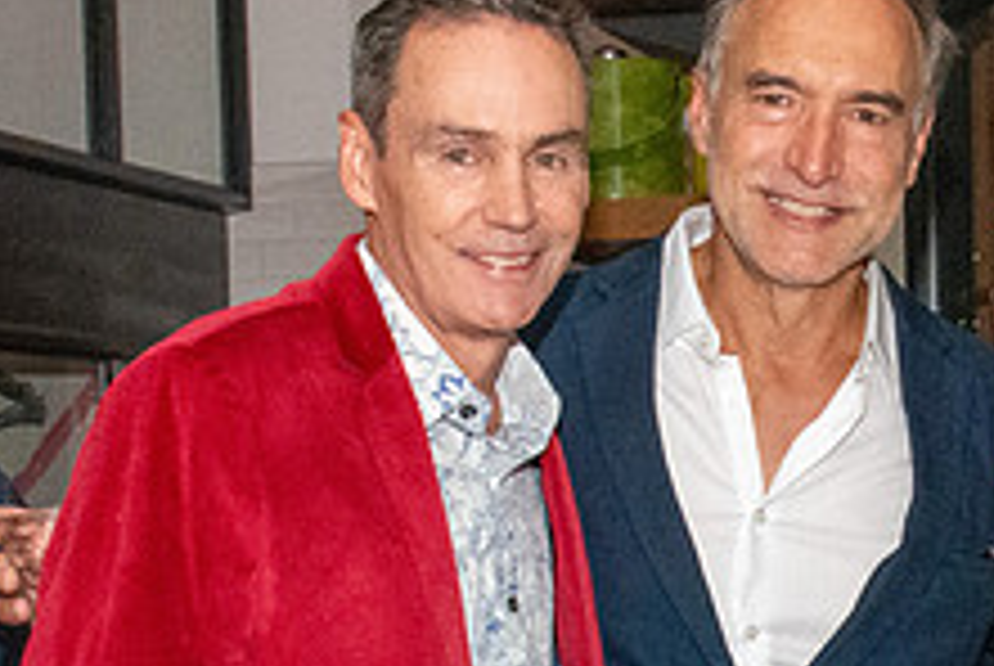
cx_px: 811
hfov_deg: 16.8
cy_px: 619
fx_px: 3345
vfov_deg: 11.3
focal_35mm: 121
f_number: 14
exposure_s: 1/200
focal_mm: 28
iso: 5000
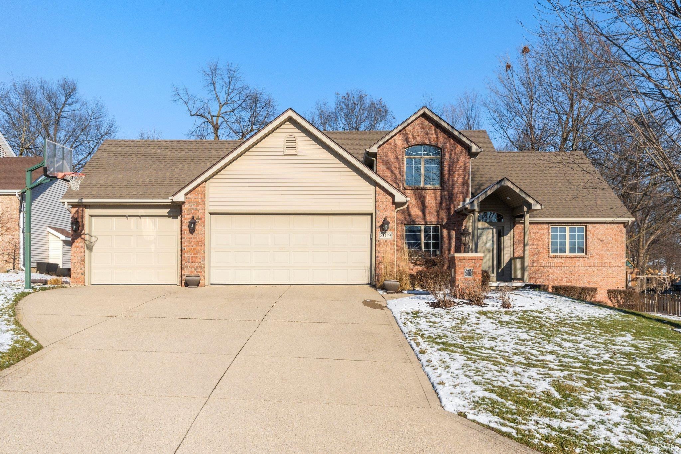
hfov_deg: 61.9
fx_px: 567
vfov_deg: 43.6
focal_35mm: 30
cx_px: 340
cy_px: 227
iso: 800
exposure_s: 1/4000
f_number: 5
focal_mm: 20
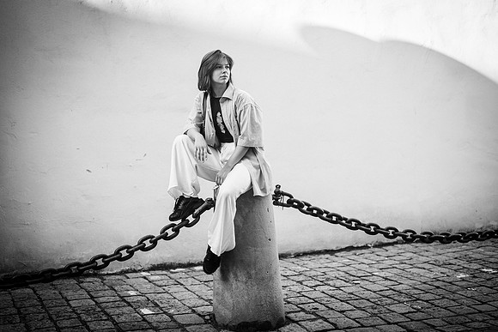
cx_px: 249
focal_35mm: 50
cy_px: 166
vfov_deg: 27.0
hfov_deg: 39.6
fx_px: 692
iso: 250
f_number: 2
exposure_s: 1/160
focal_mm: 50
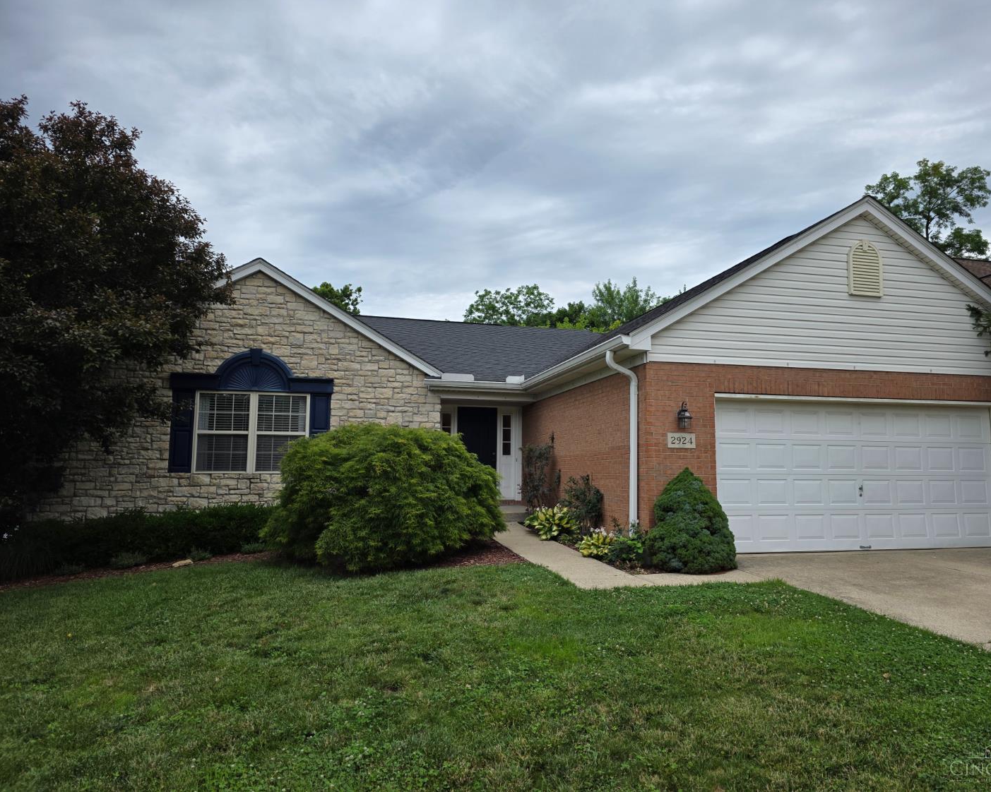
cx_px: 528
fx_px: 704
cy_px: 396
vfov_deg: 58.8
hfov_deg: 70.2
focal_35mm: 24
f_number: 1.7
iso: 80
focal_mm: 6.3
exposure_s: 1/3059
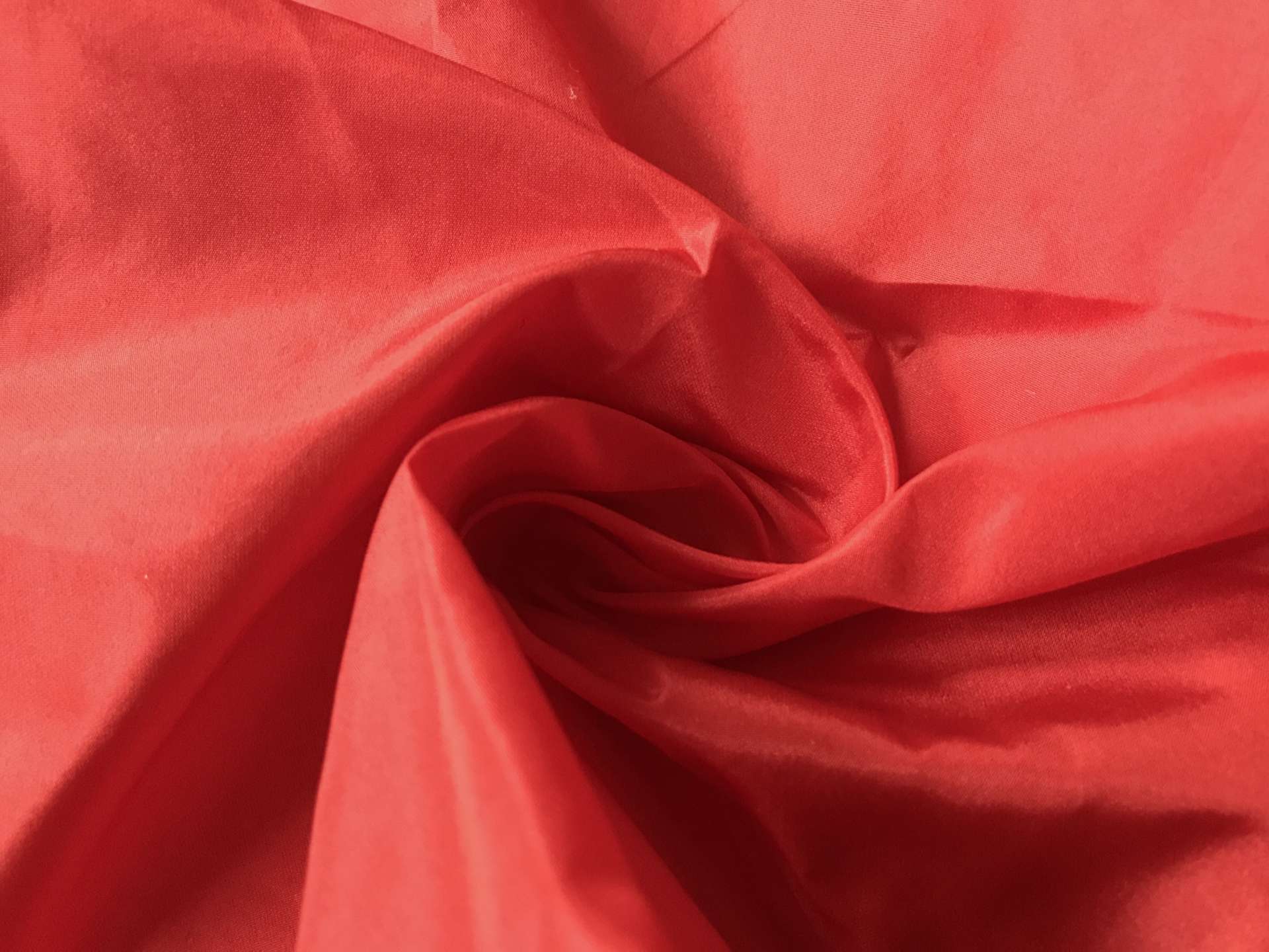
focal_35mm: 28
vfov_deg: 49.7
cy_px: 476
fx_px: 1026
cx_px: 634
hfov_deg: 63.4
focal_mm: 3.99
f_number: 1.8
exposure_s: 1/10
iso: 100
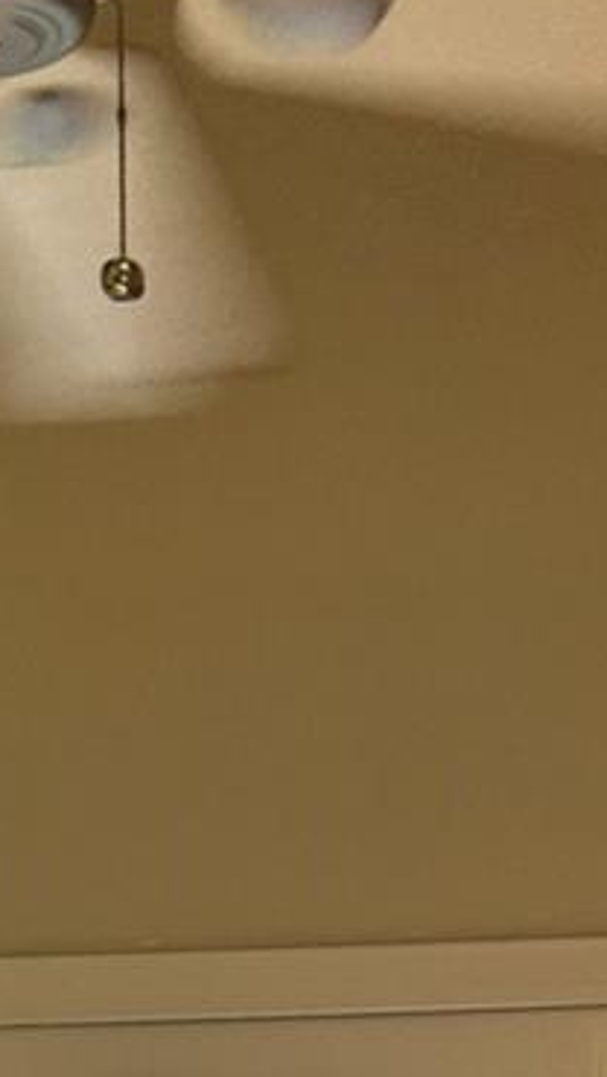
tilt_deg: -7.4
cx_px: 20
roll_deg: +1.4
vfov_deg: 21.6
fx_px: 2428
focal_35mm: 85
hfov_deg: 14.1
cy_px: 1532
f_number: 1.78
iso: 250
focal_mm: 6.76
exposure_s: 1/60
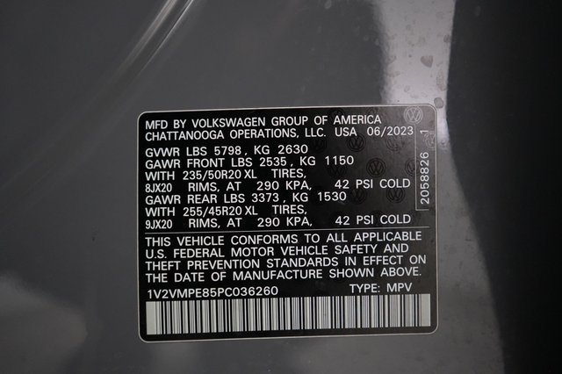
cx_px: 281
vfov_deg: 49.5
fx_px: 406
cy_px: 187
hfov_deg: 69.4
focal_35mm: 26
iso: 8000
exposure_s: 1/160
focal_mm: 26
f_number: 2.8
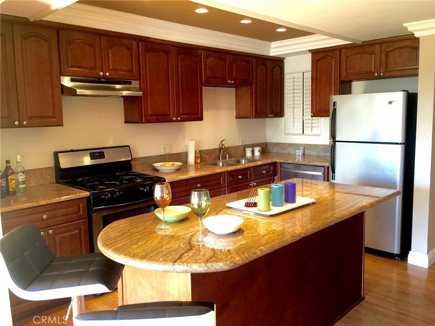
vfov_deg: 48.2
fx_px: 364
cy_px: 163
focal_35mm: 29
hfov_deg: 61.7
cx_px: 218
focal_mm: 4.15
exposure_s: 1/15
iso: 50
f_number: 2.2
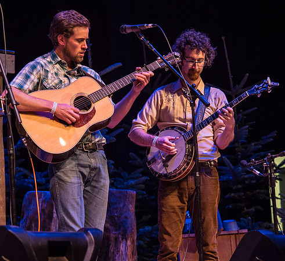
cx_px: 107
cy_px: 109
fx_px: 1451
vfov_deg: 10.3
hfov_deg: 11.2
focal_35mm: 162
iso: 640
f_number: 2.8
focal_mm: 62
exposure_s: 1/100
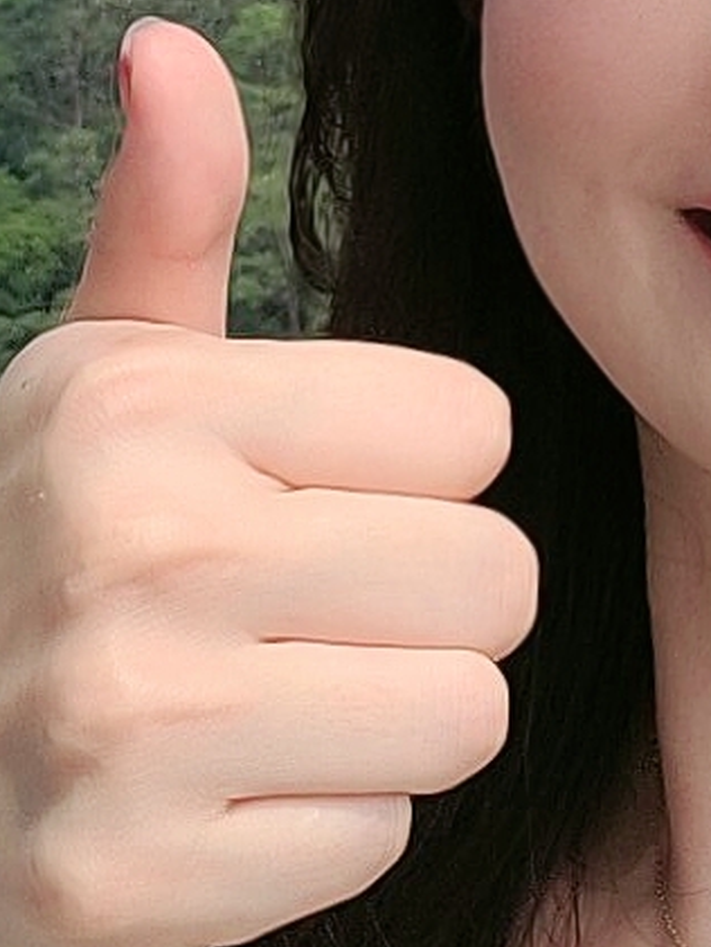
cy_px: 90
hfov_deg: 12.9
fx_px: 3120
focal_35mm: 114
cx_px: 691
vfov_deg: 17.0
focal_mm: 3.3
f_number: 2.2
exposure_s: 1/714
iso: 50
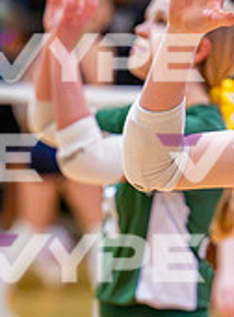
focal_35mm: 457
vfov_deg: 4.4
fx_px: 4166
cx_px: 191
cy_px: 185
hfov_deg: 3.2
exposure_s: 1/800
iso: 9000
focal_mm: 120
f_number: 2.8
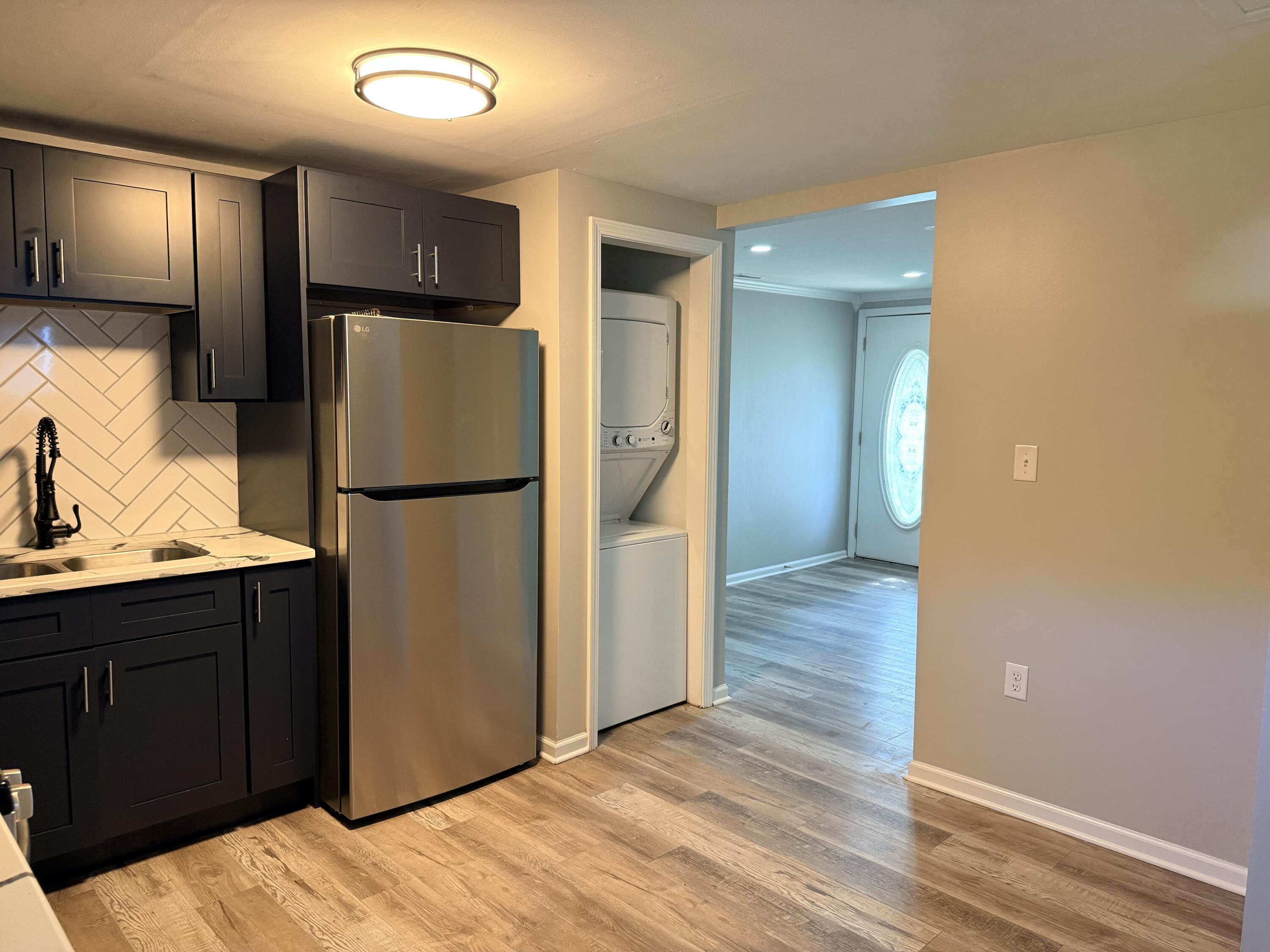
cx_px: 635
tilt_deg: -4.9
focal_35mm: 24
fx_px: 881
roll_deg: -0.8
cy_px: 476
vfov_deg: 56.8
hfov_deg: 71.6
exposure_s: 1/60
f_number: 1.78
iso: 320
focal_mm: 6.76
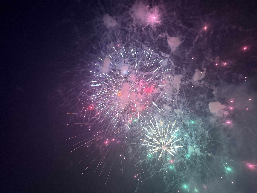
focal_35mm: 24
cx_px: 128
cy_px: 96
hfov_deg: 71.6
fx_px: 178
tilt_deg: +47.4
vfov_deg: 56.8
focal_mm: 6.76
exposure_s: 1/47
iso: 800
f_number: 1.78
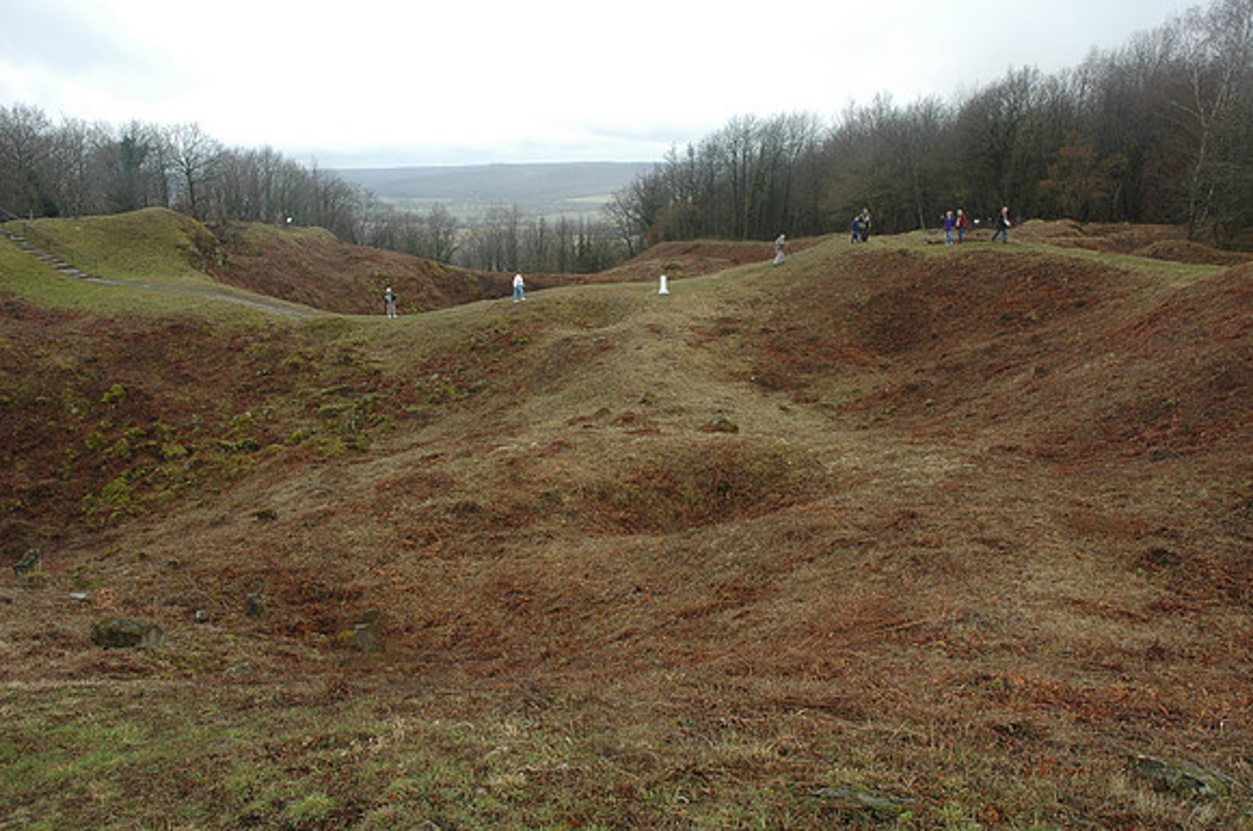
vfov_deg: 47.8
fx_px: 938
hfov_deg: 67.5
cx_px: 626
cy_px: 416
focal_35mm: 27
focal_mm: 18
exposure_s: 1/250
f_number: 8
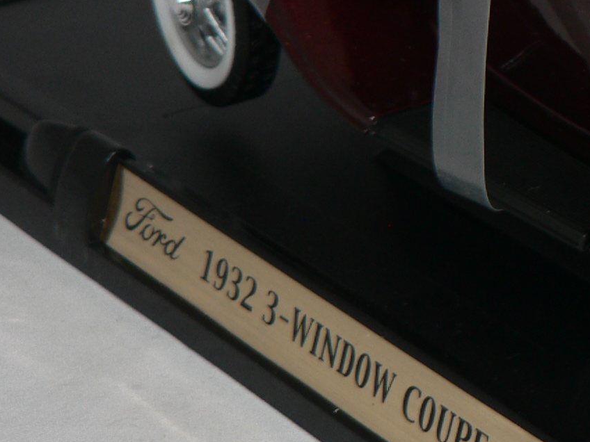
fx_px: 2778
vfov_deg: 9.0
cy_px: -24
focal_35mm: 163
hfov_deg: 11.6
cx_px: 877
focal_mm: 9.1
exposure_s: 1/60
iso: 80
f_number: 2.8
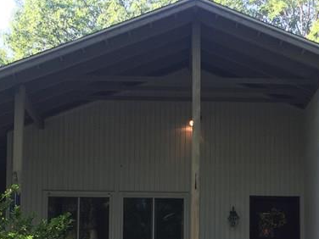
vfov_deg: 18.0
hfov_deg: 24.6
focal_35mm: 79
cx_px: 209
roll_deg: -0.9
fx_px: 728
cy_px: 265
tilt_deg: +4.4
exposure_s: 1/120
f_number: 2.2
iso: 32
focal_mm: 4.15
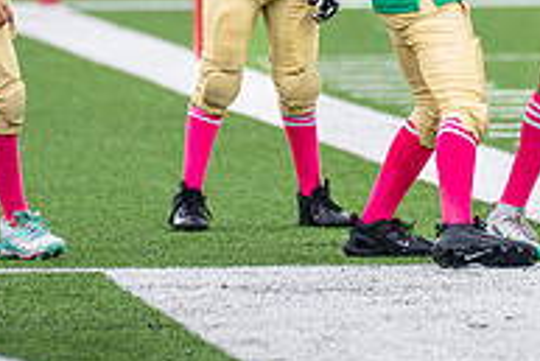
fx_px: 11844
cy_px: -95
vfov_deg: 1.7
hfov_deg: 2.6
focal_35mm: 789
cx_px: 544
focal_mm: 200
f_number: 2.8
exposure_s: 1/1000
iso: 320
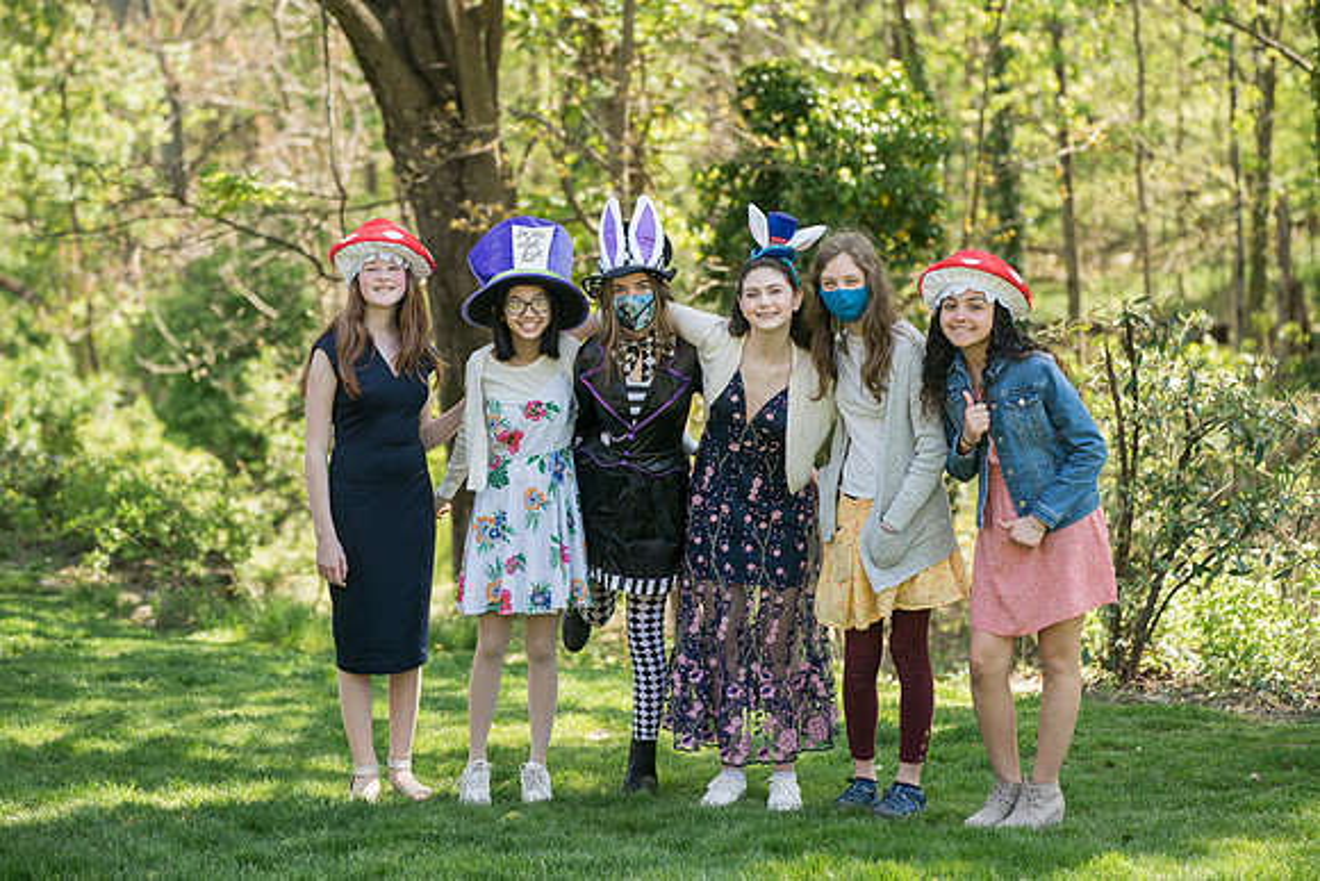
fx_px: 3191
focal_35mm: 87
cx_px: 660
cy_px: 440
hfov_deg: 23.4
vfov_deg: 15.7
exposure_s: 1/320
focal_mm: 87
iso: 100
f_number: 3.2
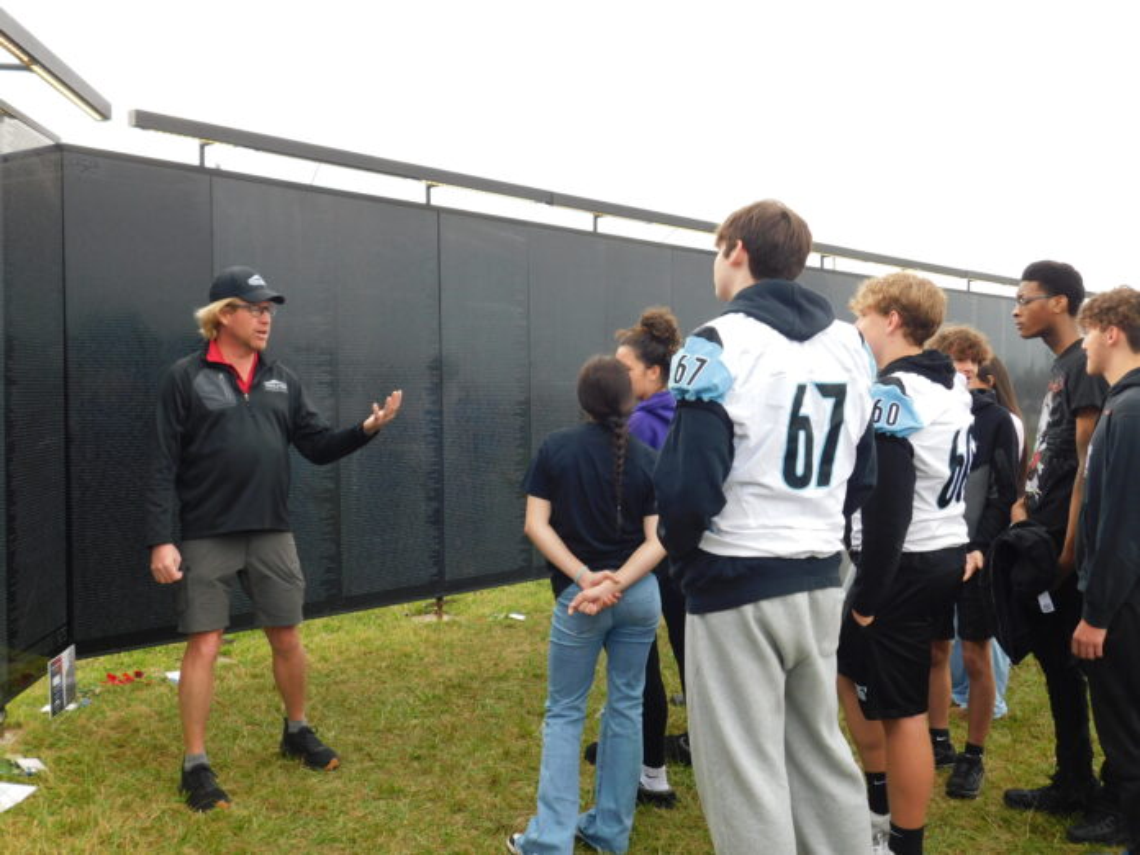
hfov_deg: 51.4
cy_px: 428
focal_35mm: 36
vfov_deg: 39.7
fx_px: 1186
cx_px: 570
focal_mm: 6.3
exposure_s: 1/200
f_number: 3.5
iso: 125
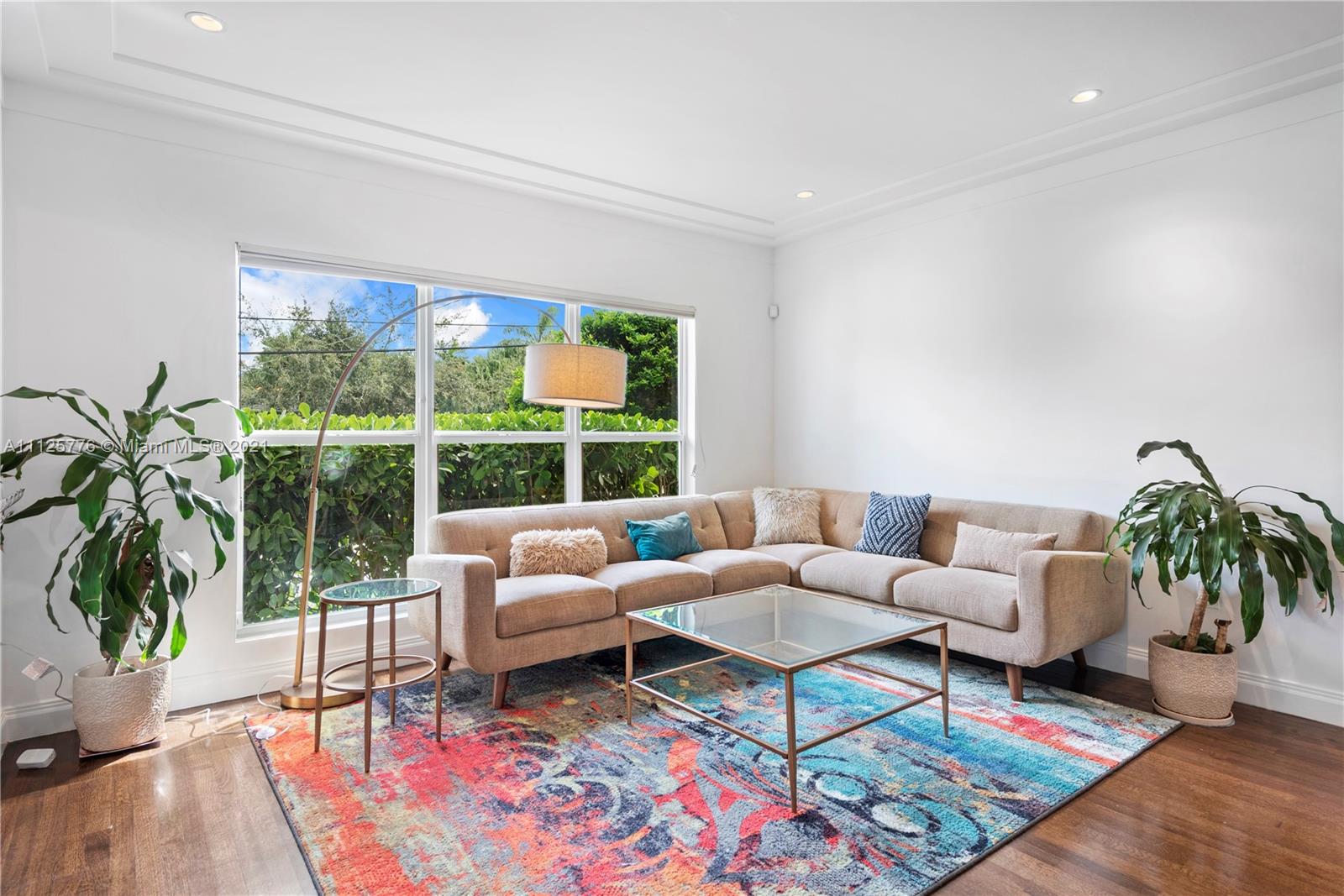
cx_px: 672
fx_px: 709
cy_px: 448
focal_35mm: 19
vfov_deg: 64.6
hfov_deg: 86.9
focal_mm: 19
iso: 320
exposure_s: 1/15
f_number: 8
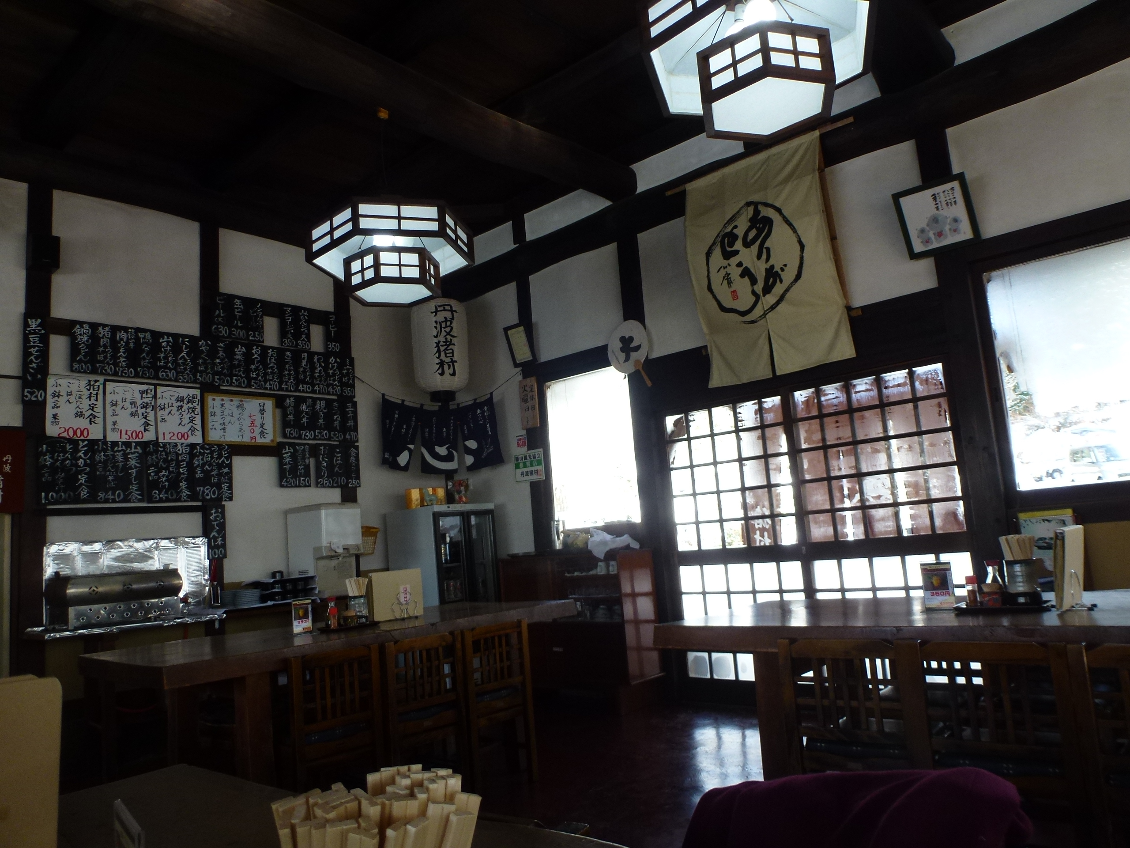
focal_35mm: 24
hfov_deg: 71.6
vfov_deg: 56.8
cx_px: 565
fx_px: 783
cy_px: 424
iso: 100
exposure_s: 1/80
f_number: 3.3
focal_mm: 4.3
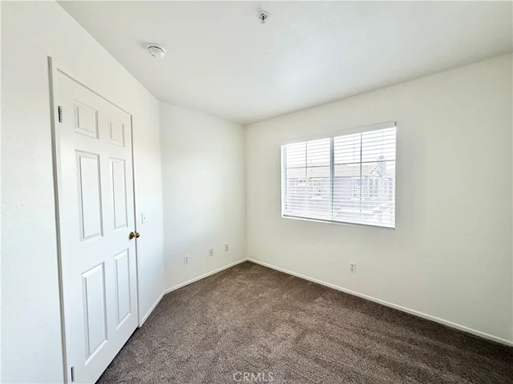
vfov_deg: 85.7
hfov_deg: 102.1
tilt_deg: -2.9
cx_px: 256
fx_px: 207
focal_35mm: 14
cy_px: 192
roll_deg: +1.5
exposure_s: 1/127
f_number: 2.2
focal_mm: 2.22
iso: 64
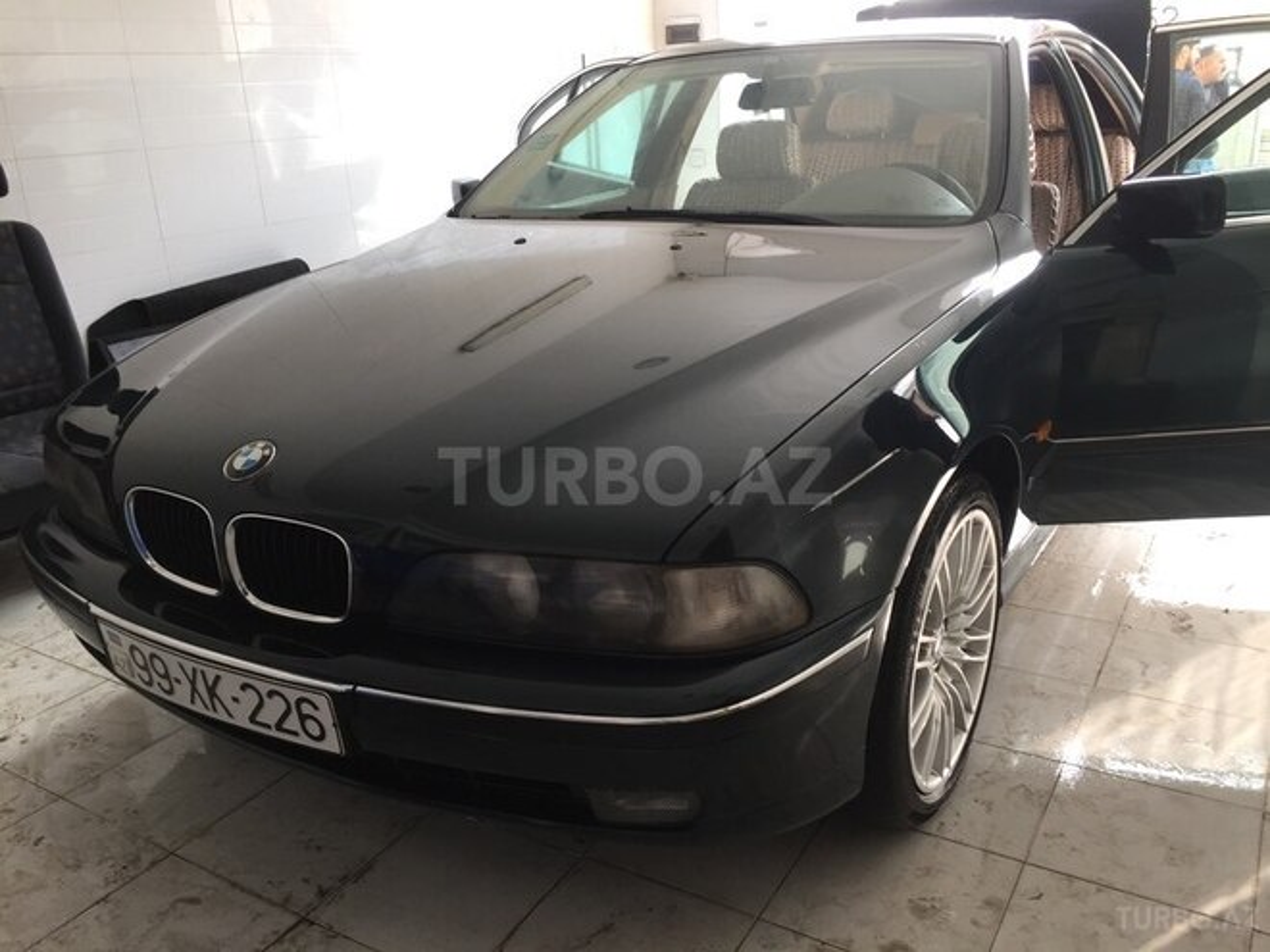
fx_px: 1064
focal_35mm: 29
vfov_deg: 48.2
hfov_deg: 61.7
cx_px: 635
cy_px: 476
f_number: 2.2
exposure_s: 1/50
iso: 40
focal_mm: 4.15
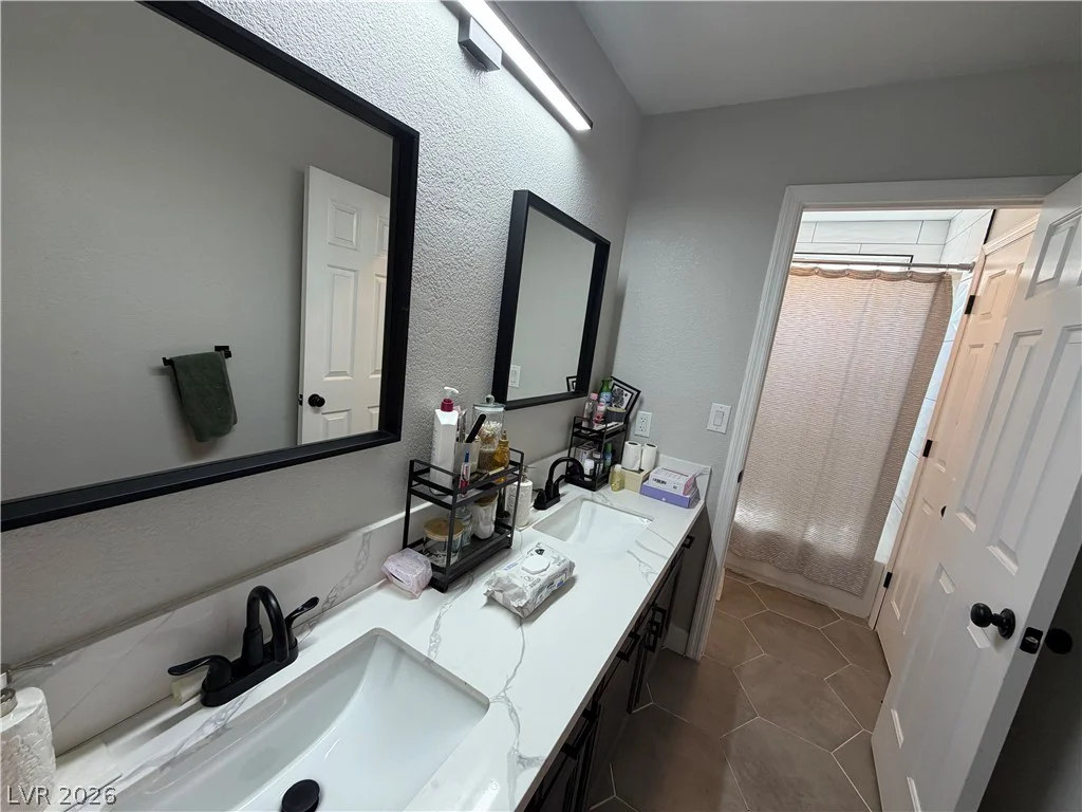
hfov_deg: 102.1
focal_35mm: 14
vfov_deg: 85.7
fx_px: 438
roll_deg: -7.8
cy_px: 406
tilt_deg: -11.1
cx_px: 541
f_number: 2.2
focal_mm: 2.22
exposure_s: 1/120
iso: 125
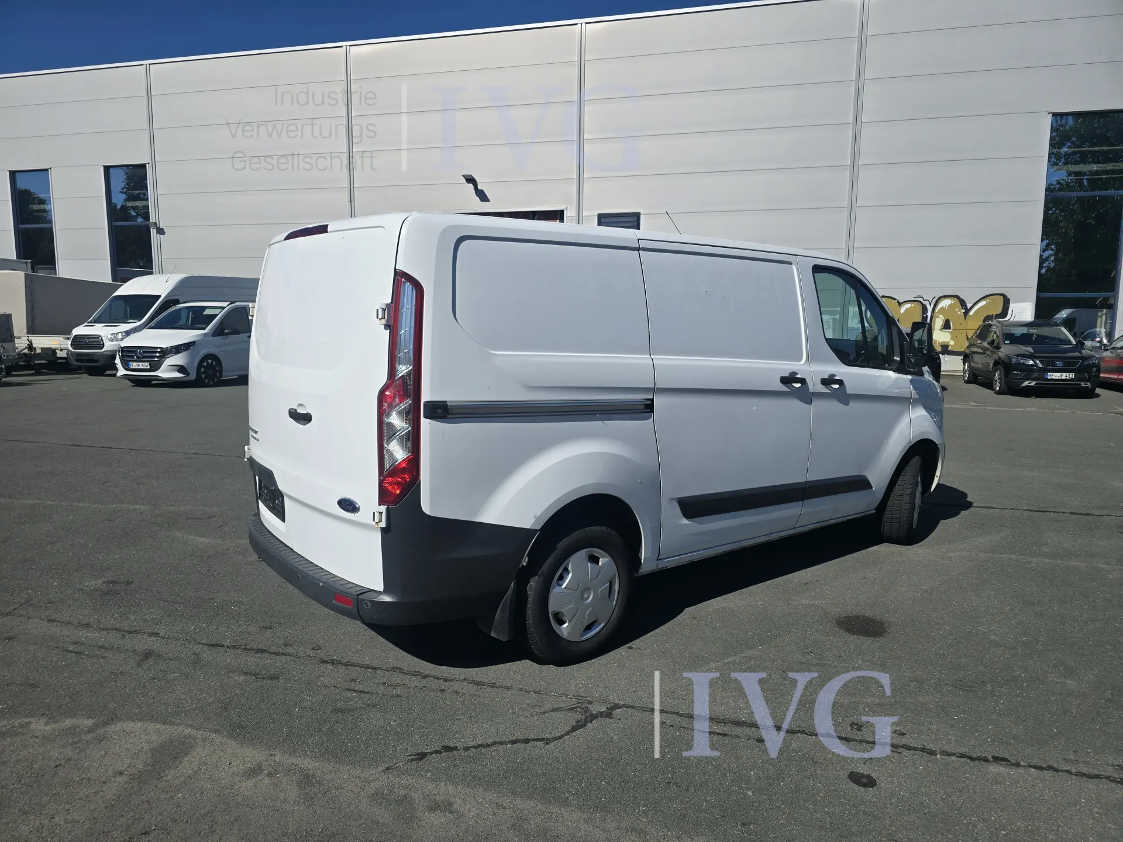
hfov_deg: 73.9
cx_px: 562
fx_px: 746
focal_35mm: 23
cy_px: 421
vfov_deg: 58.9
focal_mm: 6.3
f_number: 1.7
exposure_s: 1/1580
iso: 12
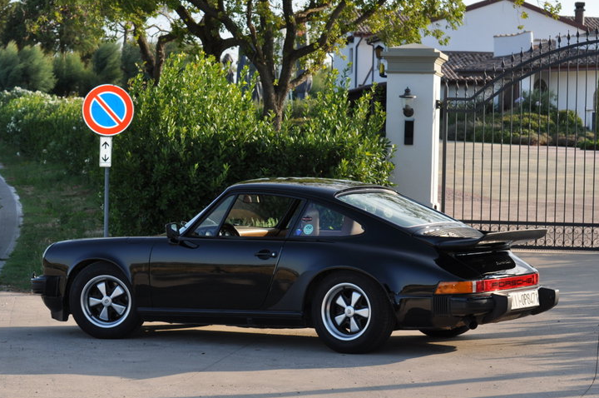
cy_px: 203
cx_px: 286
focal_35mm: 112
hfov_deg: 18.3
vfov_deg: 12.2
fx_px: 1861
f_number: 8
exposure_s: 1/200
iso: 200
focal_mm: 70
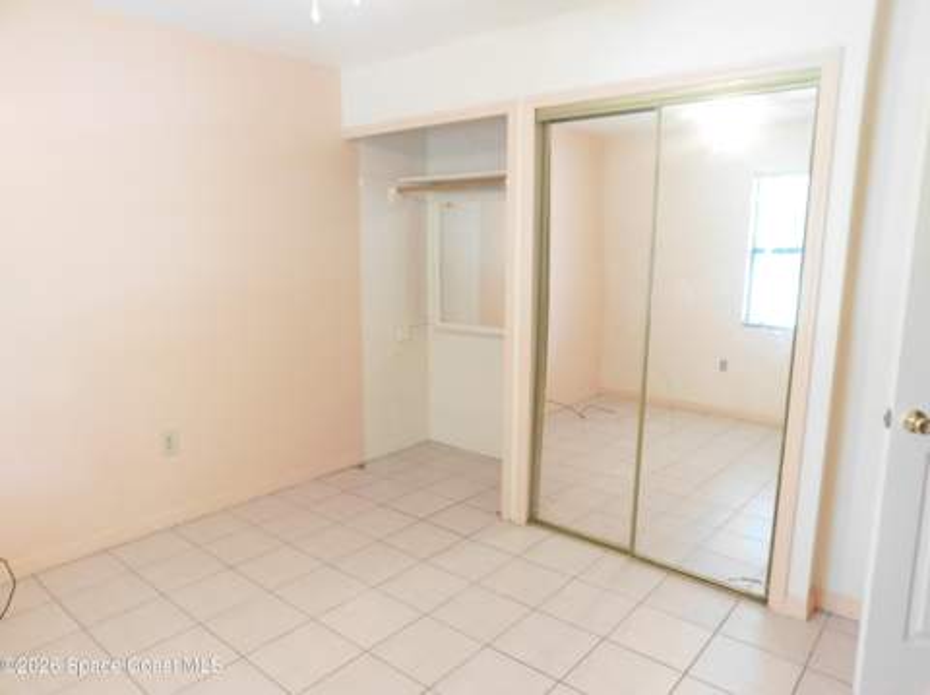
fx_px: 644
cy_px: 348
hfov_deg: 71.7
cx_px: 465
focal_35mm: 24
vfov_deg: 56.7
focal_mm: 4.1
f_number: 3
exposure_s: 1/10
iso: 400
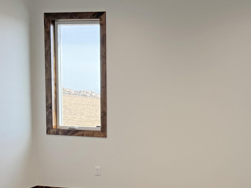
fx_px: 370
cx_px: 180
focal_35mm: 51
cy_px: 151
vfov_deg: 28.0
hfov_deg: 36.8
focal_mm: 6.76
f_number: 1.78
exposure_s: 1/208
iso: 80
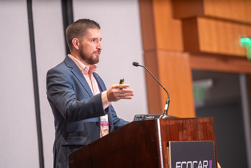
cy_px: 84
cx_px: 126
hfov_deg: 15.2
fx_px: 941
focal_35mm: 135
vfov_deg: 10.2
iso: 1600
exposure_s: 1/200
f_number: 1.8
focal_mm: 135
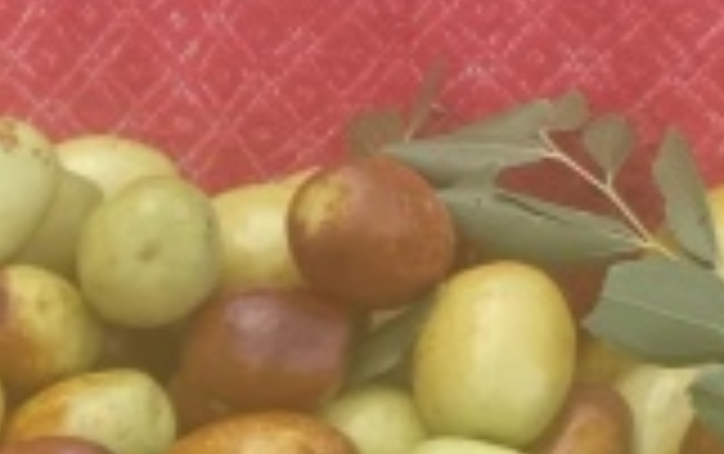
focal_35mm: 137
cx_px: -976
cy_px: 1290
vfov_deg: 8.3
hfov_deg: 12.3
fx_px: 2706
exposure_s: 1/100
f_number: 1.8
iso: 106
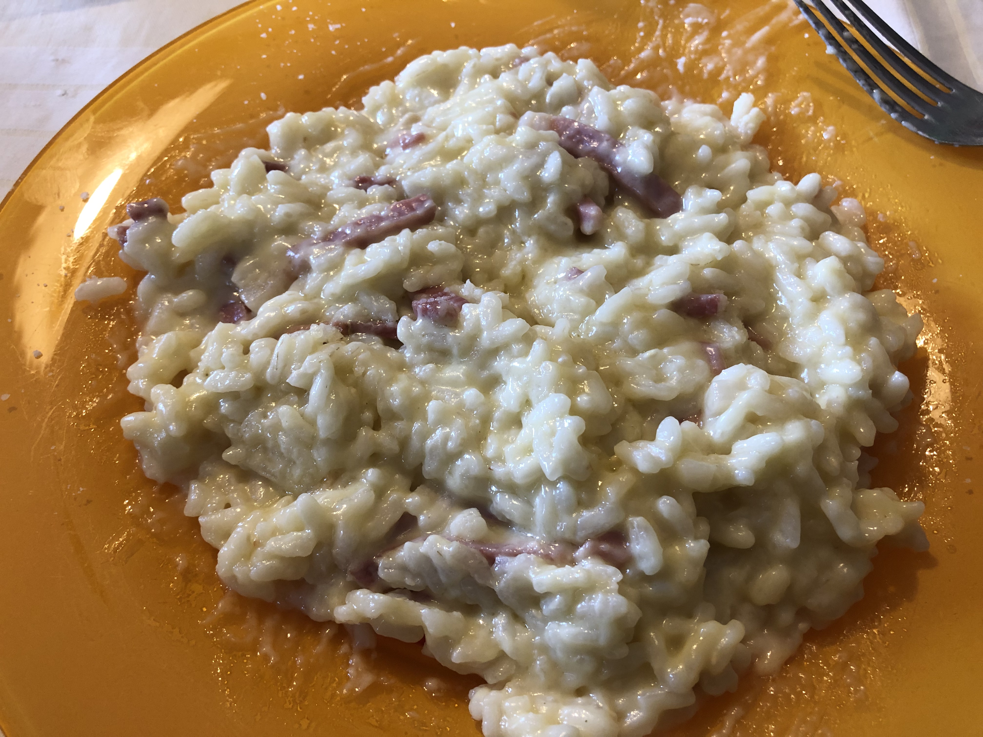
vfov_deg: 49.7
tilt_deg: -59.6
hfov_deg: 63.4
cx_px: 492
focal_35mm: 28
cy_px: 368
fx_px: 795
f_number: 1.8
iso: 40
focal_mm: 4
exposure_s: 1/25
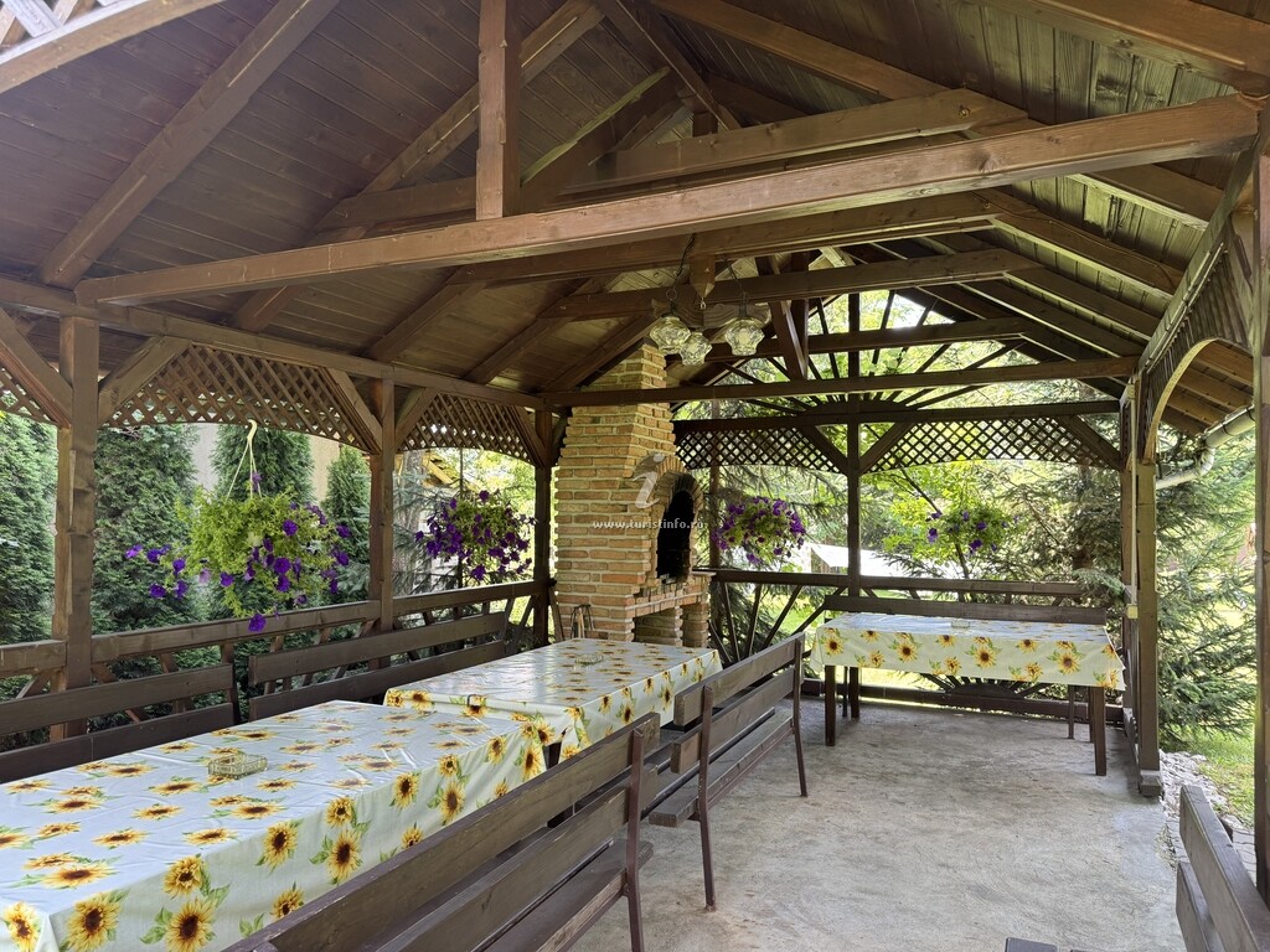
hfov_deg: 71.6
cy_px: 476
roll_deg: +0.5
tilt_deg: +1.9
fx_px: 881
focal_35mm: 24
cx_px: 635
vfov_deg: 56.8
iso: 125
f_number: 1.78
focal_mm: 6.76
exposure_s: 1/121
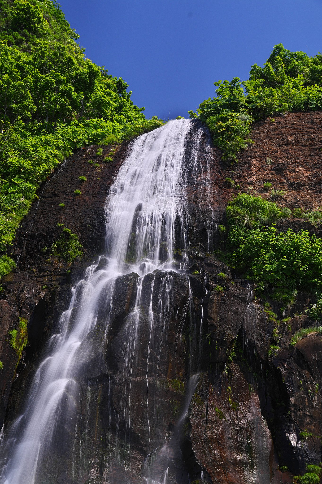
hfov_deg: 18.9
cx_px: 161
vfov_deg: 28.1
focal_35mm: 72
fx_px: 968
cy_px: 242
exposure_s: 1/6
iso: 100
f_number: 11
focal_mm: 48
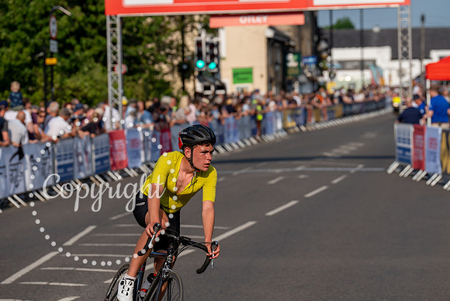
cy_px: 150
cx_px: 225
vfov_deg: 7.2
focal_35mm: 191
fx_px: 2388
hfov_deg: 10.8
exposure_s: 1/1000
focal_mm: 191
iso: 160
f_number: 6.3
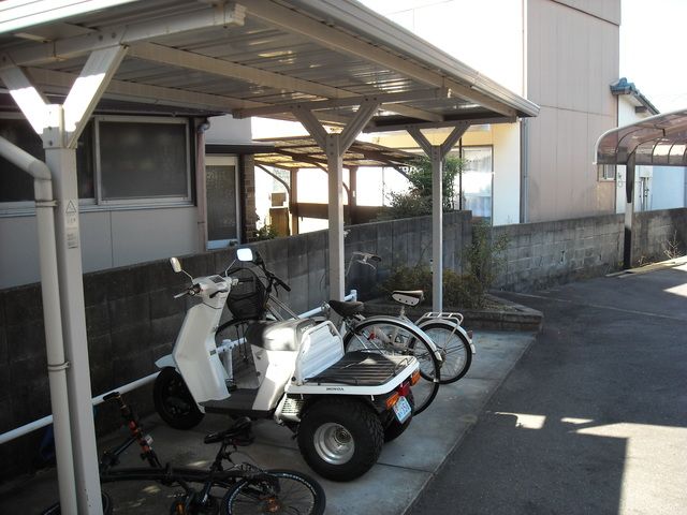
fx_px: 695
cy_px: 258
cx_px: 344
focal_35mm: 35
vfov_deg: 40.7
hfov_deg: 52.6
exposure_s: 1/148
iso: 64
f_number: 2.8
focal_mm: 5.7
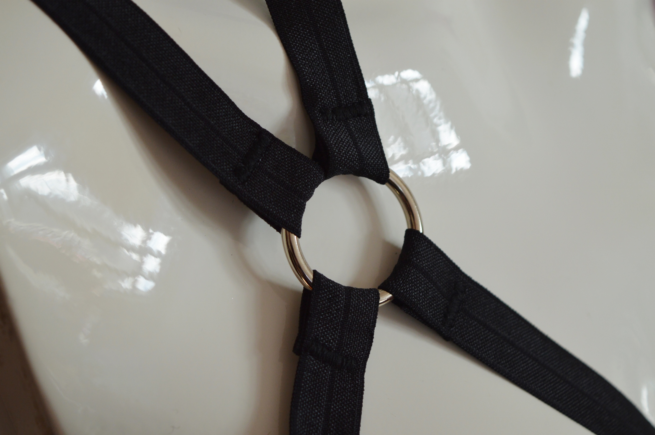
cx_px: 328
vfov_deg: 18.1
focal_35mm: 75
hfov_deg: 27.0
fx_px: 1363
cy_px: 218
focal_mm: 50
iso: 400
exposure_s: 1/125
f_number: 5.6
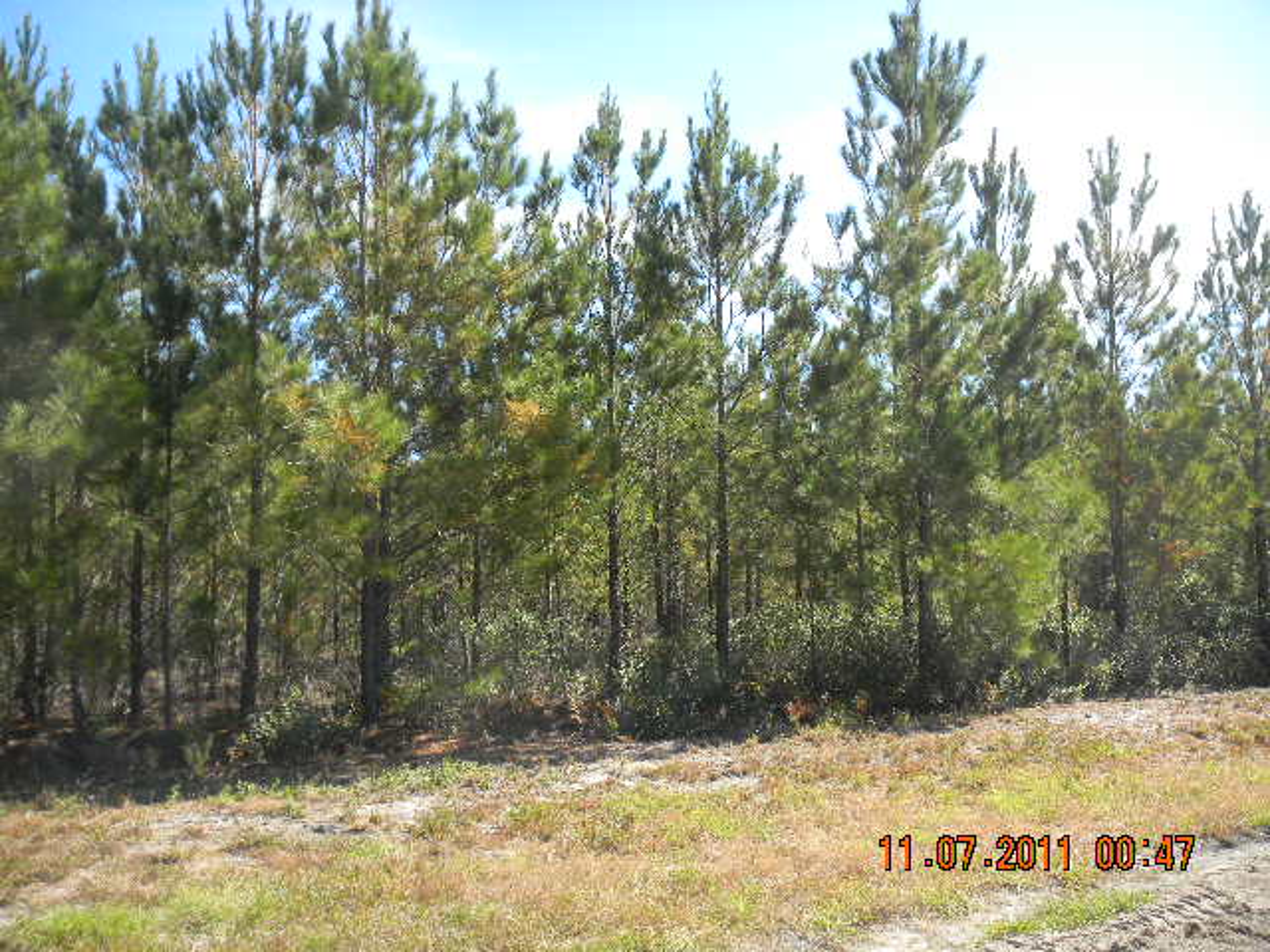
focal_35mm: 35
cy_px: 476
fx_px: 1284
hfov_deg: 52.6
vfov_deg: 40.7
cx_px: 635
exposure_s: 1/254
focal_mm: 6.3
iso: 80
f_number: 3.6
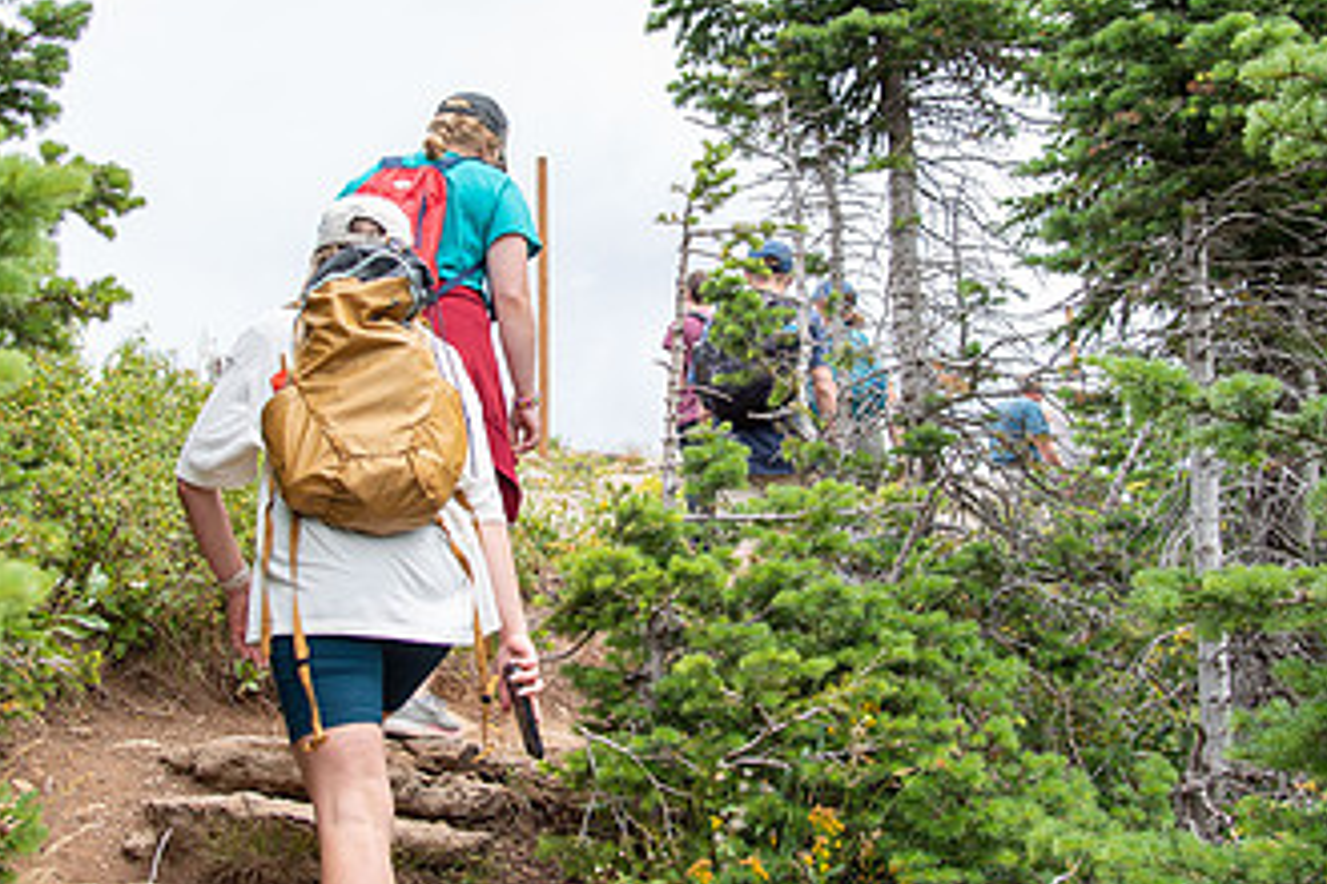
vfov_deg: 26.9
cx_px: 615
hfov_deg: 39.6
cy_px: 359
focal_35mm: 50
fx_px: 1843
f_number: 4
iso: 100
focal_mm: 24
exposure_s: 1/200
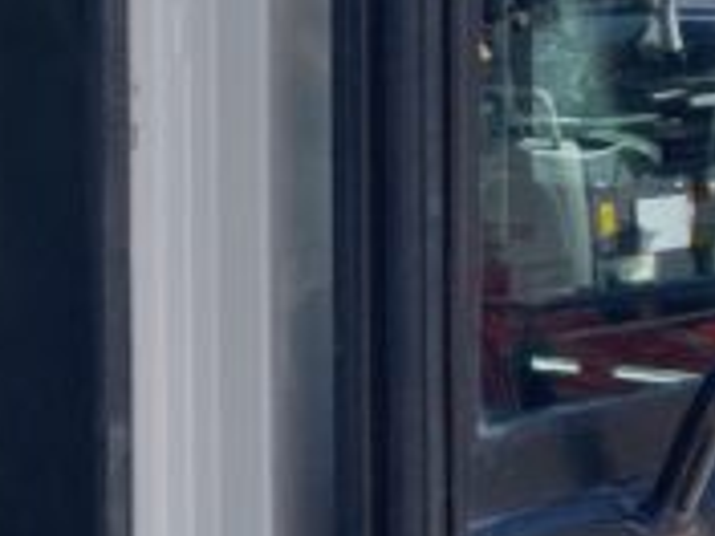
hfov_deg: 11.4
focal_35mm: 169
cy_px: 118
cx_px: -158
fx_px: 3491
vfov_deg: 8.8
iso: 16
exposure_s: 1/509
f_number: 1.8
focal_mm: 3
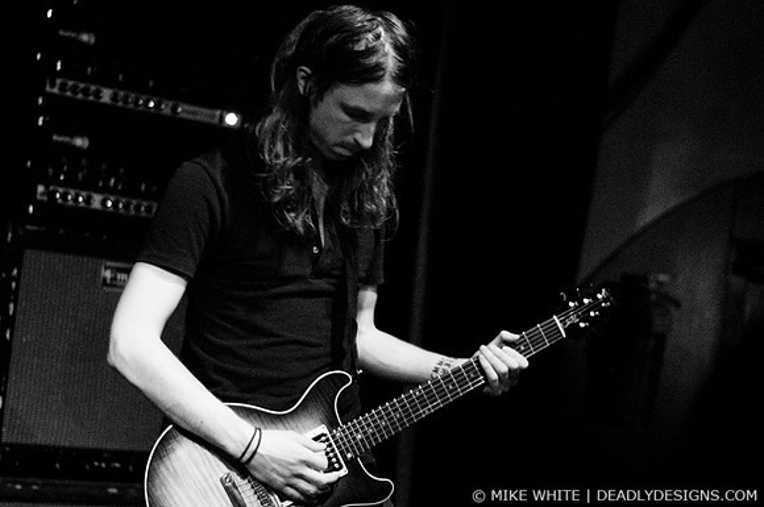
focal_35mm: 75
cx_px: 382
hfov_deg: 27.0
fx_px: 1589
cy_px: 254
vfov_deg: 18.1
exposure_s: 1/25
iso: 1000
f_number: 1.8
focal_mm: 50
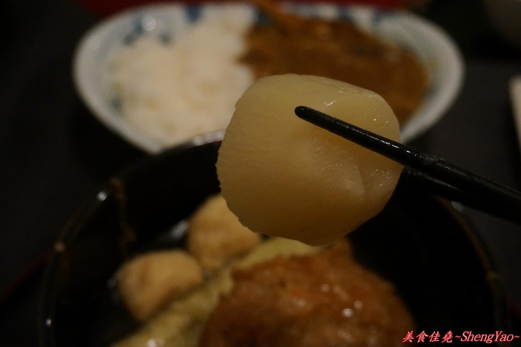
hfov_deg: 43.6
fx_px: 651
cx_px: 260
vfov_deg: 29.8
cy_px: 174
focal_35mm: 45
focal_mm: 30
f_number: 5
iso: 3200
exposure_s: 1/60
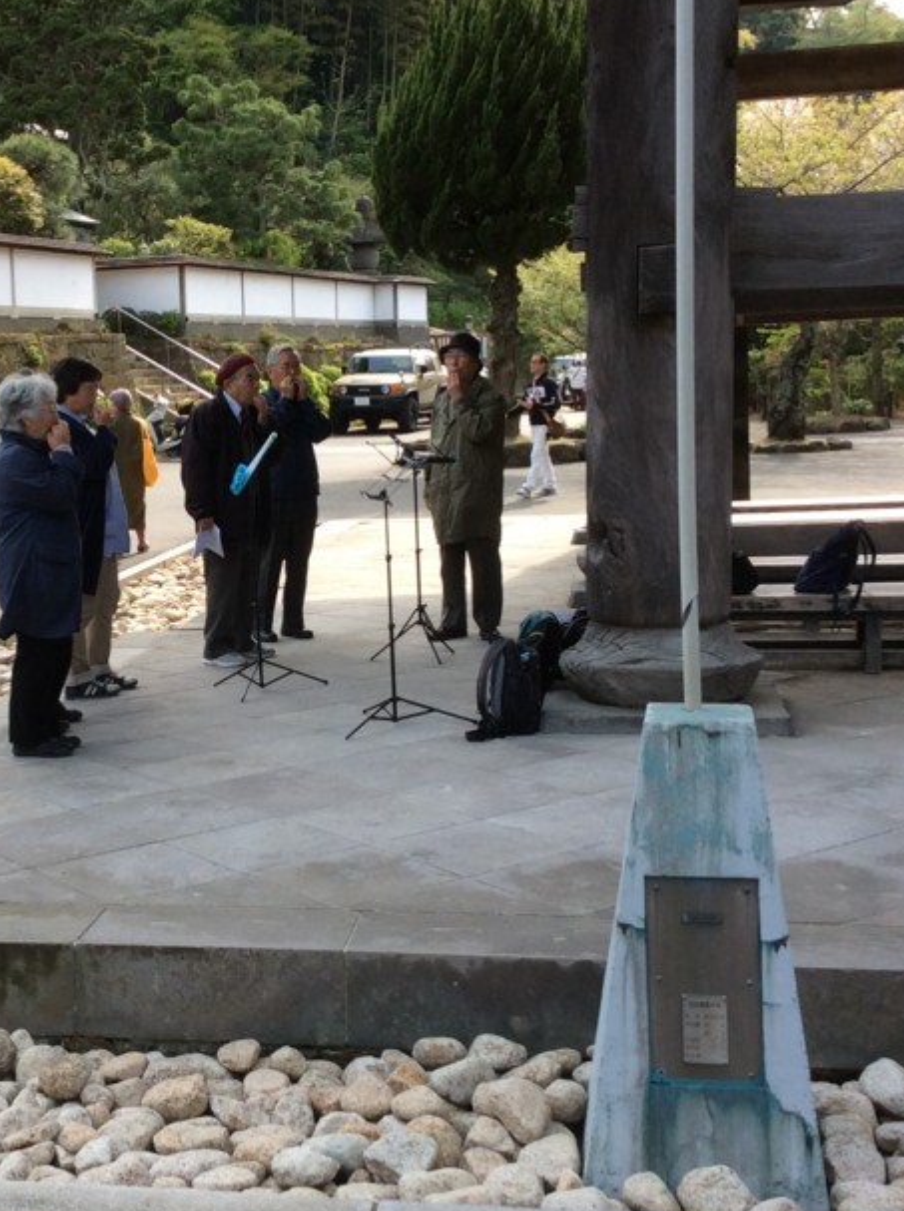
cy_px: 565
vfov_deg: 35.6
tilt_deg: -7.8
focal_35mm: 54
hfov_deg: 26.7
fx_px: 1886
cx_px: 244
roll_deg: +1.9
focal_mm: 3.3
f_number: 2.4
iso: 32
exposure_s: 1/265
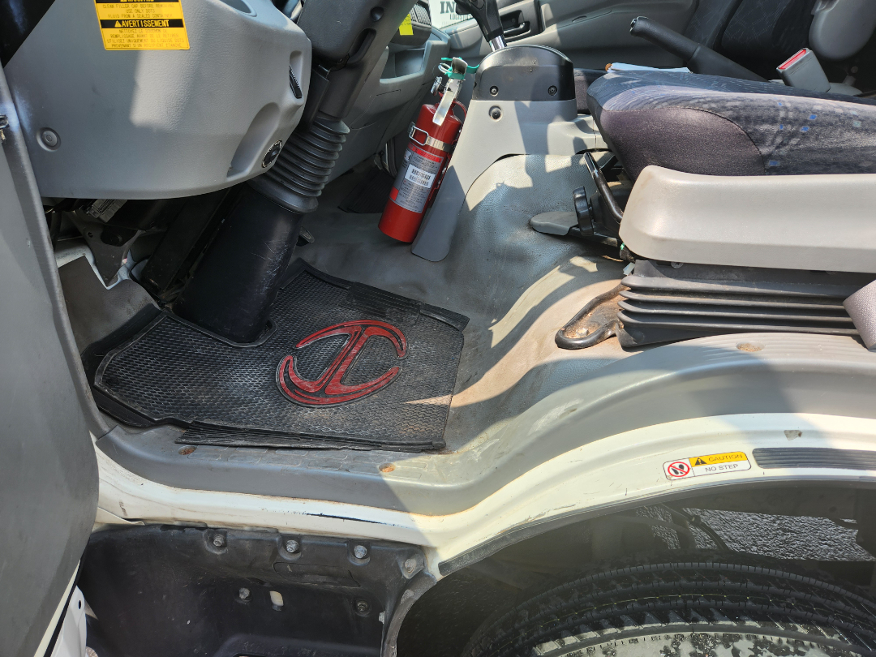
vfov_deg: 58.9
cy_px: 328
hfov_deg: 73.9
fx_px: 582
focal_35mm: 23
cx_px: 438
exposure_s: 1/296
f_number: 1.8
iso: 20
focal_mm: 5.4
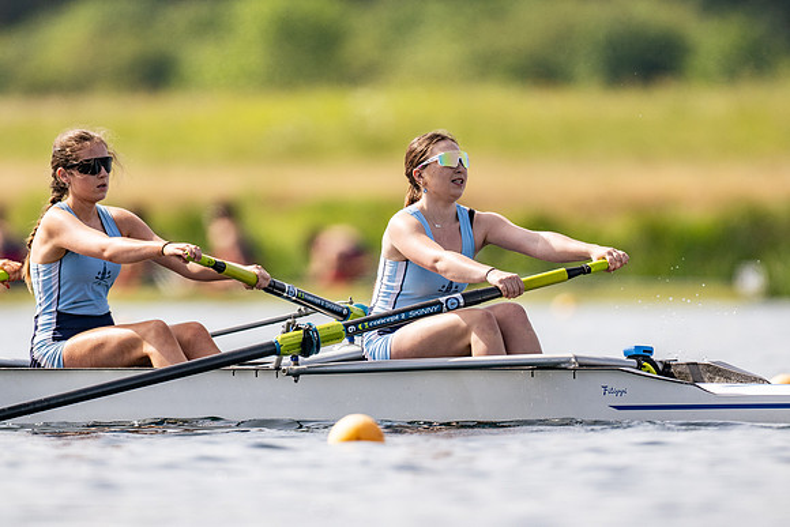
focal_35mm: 900
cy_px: 264
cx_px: 395
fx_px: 19764
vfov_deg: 1.5
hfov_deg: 2.3
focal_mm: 600
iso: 180
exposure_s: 1/2500
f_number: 4
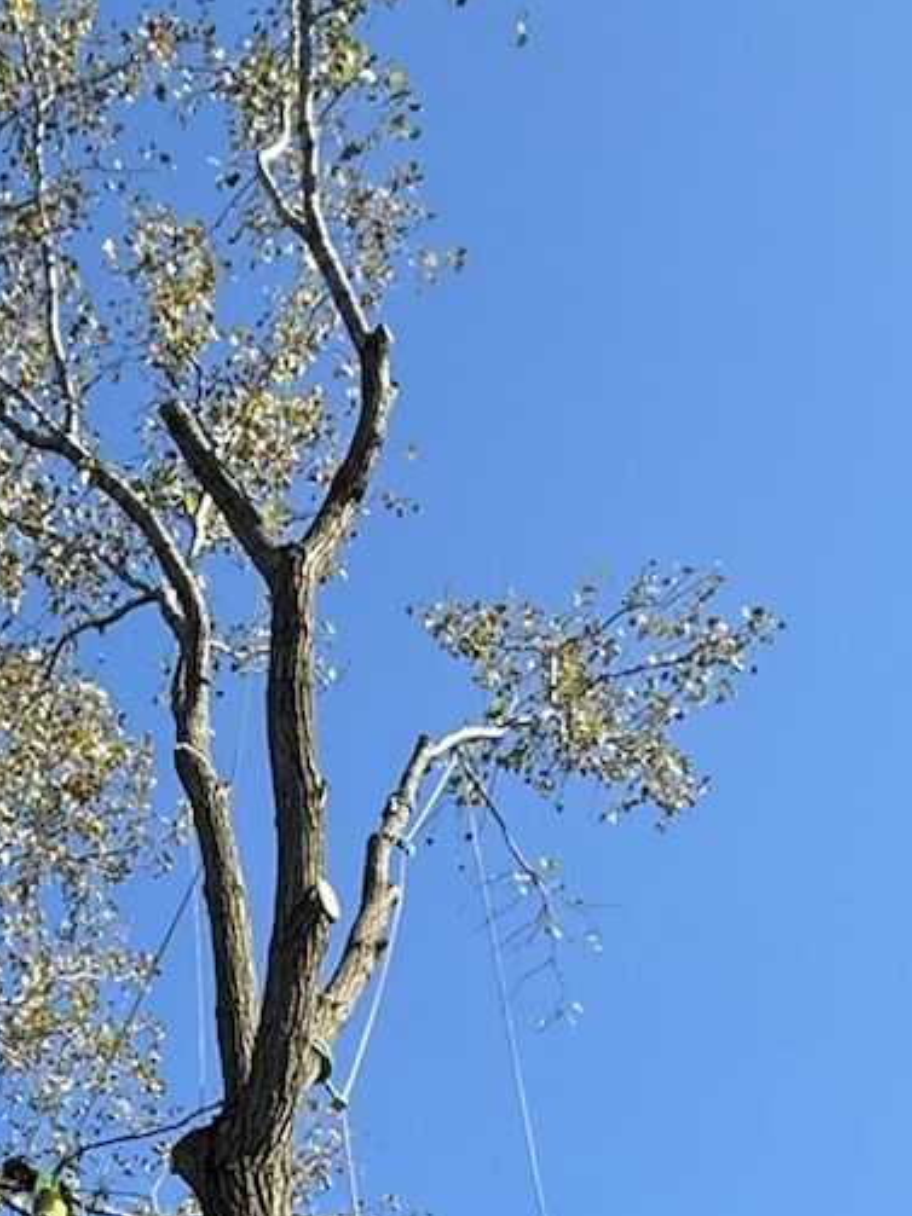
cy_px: 1542
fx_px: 2003
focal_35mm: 57
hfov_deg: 24.8
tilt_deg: +32.5
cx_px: 60
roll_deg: +0.3
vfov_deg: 28.4
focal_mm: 2.22
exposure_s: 1/901
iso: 50
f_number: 2.2
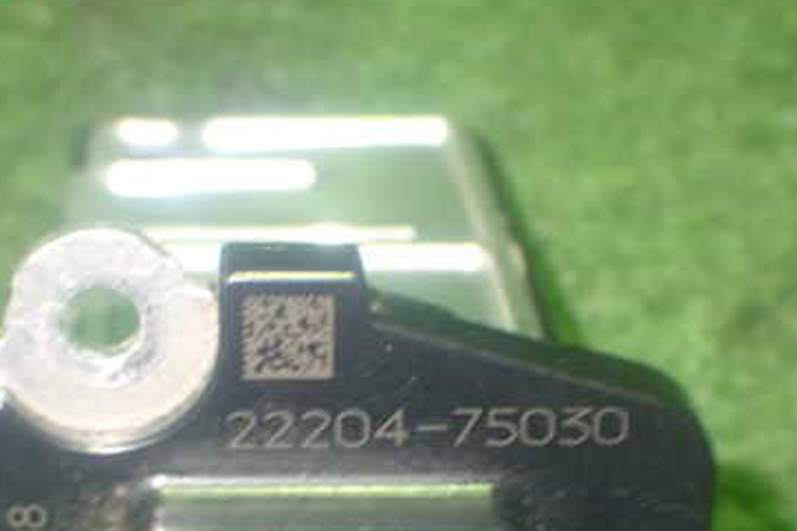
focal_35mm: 107
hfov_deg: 19.1
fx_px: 2368
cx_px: 280
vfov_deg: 12.7
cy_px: 449
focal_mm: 11.09
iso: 800
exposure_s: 1/15
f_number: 3.6
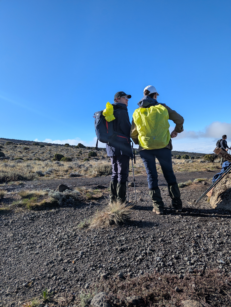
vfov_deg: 71.5
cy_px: 154
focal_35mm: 24
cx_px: 116
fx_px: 213
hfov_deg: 56.9
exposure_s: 1/2410
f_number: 1.85
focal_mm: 6.81
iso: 52
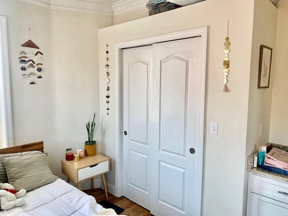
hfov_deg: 67.3
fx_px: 216
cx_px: 144
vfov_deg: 53.1
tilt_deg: -4.8
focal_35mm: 26
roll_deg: -0.4
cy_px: 108
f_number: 1.8
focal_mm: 4.25
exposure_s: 1/120
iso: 80
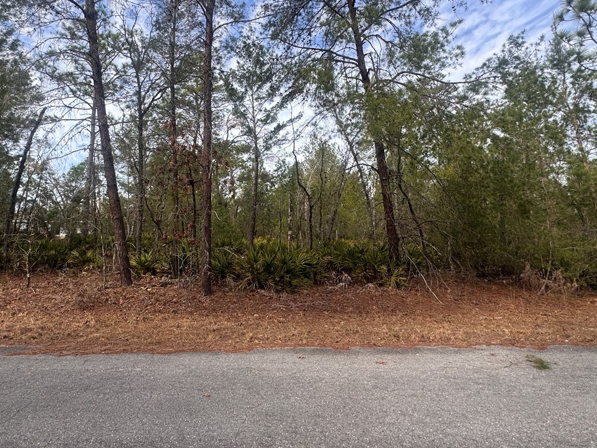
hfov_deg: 76.0
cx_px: 257
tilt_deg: +8.7
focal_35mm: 22
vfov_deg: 60.4
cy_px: 170
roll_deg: -1.0
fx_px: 380
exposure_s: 1/944
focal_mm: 2.22
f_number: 2.2
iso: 40
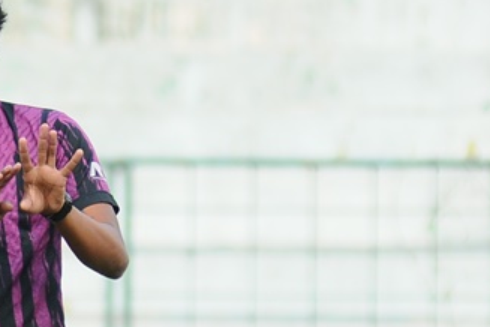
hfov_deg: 2.2
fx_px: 12494
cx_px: -63
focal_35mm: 918
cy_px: 419
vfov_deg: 1.5
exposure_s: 1/500
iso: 400
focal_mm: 200
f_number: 3.2
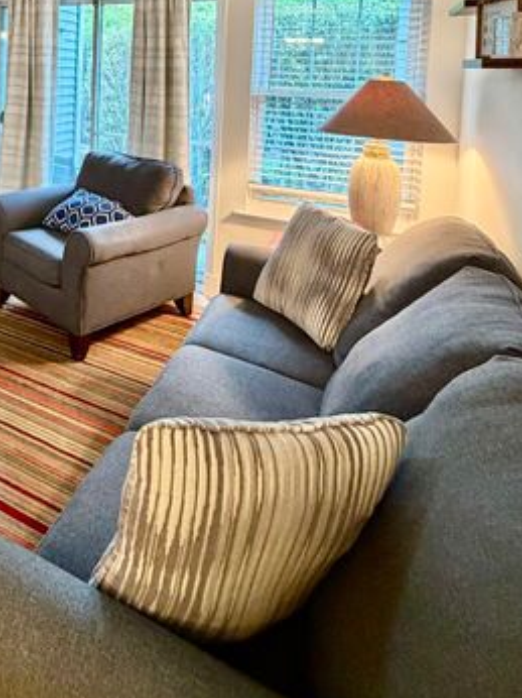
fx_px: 544
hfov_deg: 46.0
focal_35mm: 27
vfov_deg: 58.0
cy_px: 98
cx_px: 44
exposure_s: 1/60
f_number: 2.2
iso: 400
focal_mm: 2.22
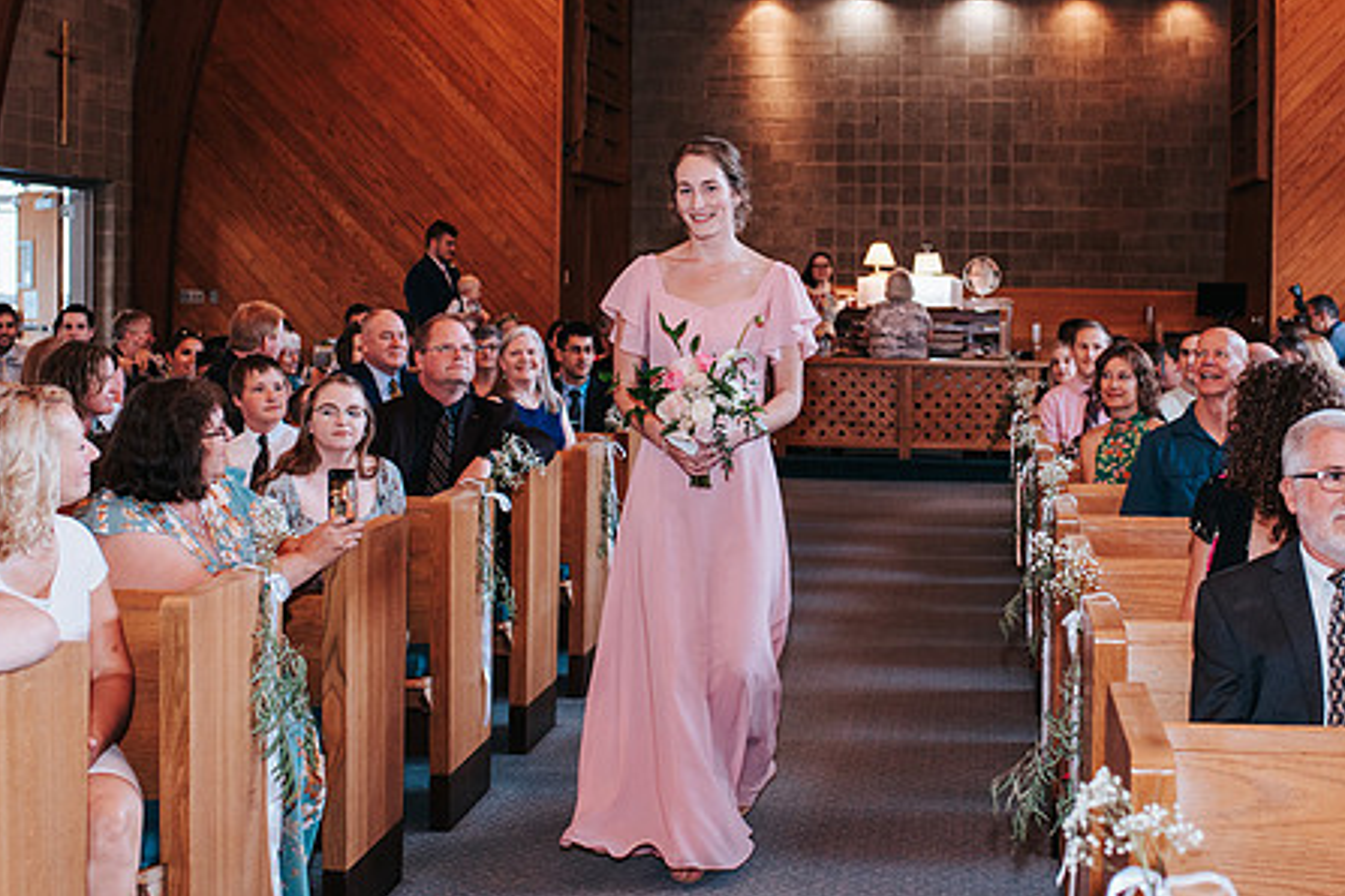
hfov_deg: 37.4
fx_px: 1980
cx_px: 807
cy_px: 335
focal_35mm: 53
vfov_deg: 25.4
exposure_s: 1/125
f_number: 3.2
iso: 1000
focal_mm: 35
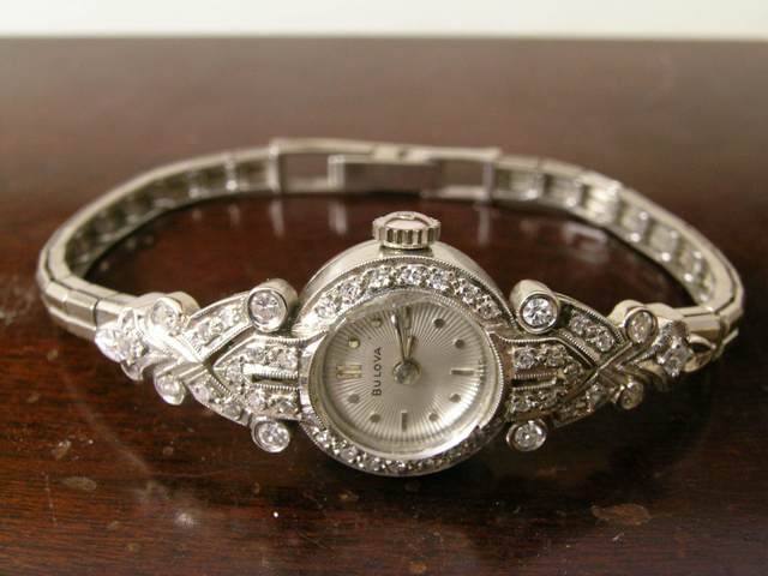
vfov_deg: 34.3
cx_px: 384
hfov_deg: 44.8
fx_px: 932
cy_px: 288
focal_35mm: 42
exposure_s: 1/3.4
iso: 197
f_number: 5.7
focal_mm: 8.7
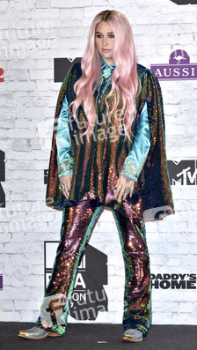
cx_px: 108
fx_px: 1093
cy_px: 175
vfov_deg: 18.1
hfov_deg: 10.3
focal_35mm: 118
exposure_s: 1/250
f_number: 6.3
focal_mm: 112
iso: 2000
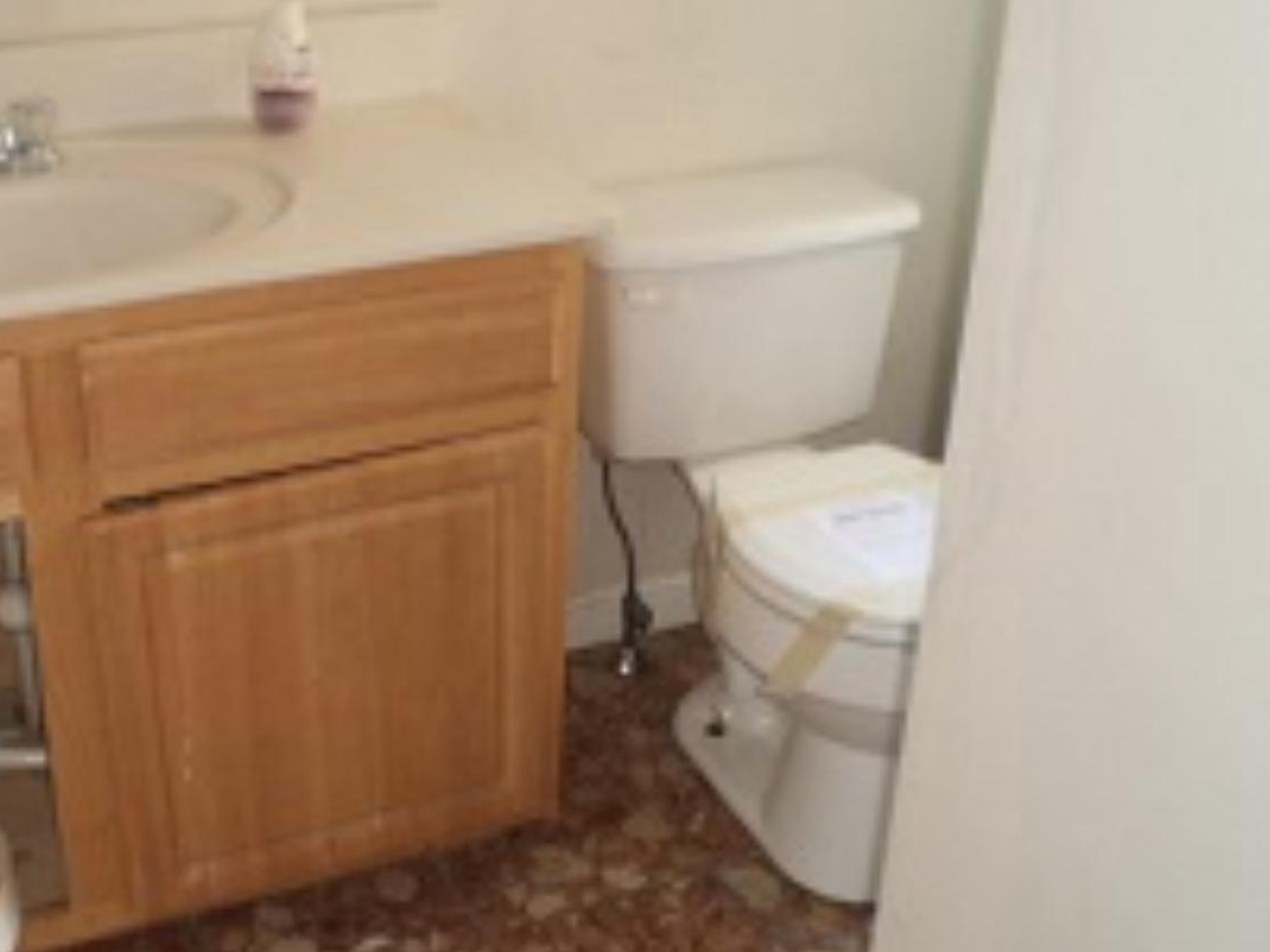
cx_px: 463
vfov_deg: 31.5
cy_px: 483
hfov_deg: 40.9
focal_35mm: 46
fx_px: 1687
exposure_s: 1/30
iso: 125
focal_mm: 6.3
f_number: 3.1
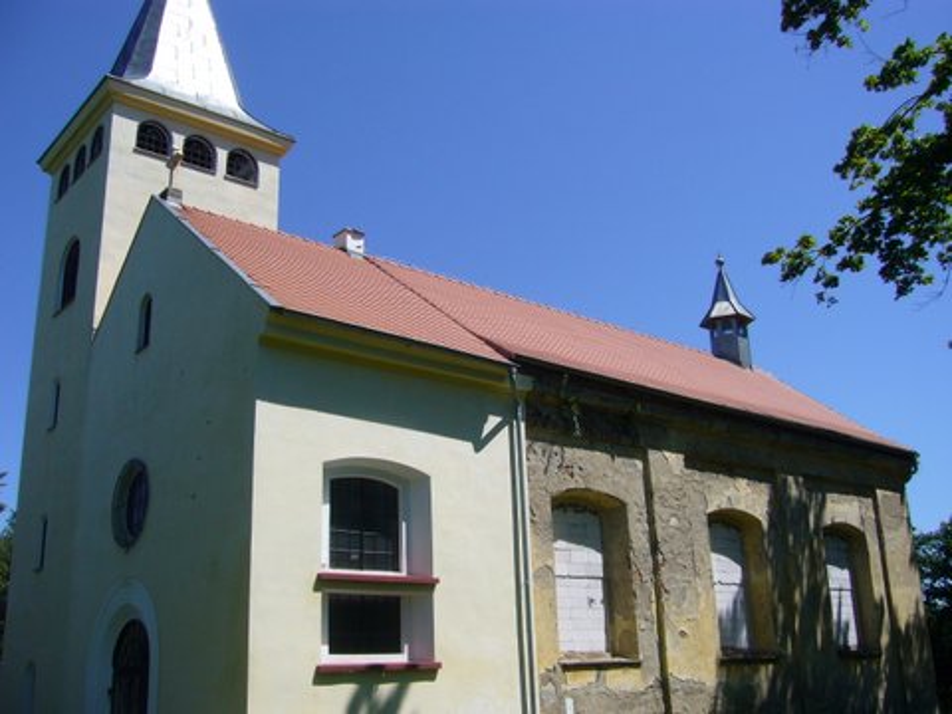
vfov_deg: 40.7
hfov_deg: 52.6
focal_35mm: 35
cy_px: 357
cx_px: 476
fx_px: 963
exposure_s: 1/800
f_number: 5.6
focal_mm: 5.8
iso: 100
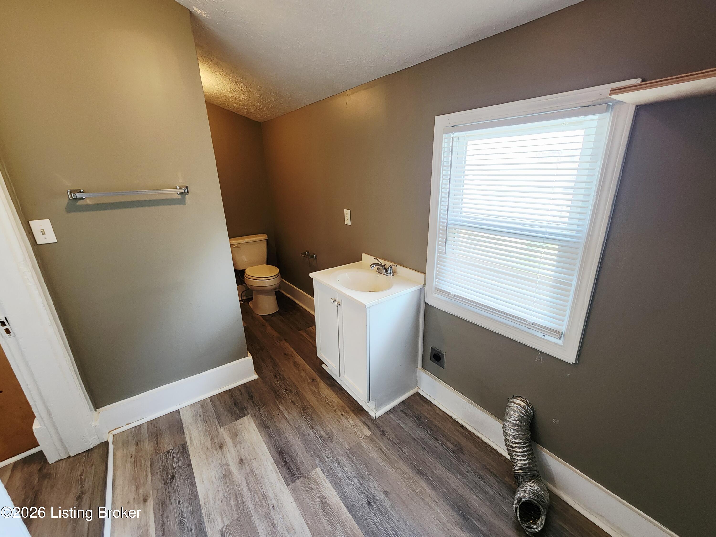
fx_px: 269
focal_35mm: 13
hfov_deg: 106.2
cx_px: 358
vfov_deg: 89.9
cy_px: 268
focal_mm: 2.2
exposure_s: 1/60
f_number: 2.2
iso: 250
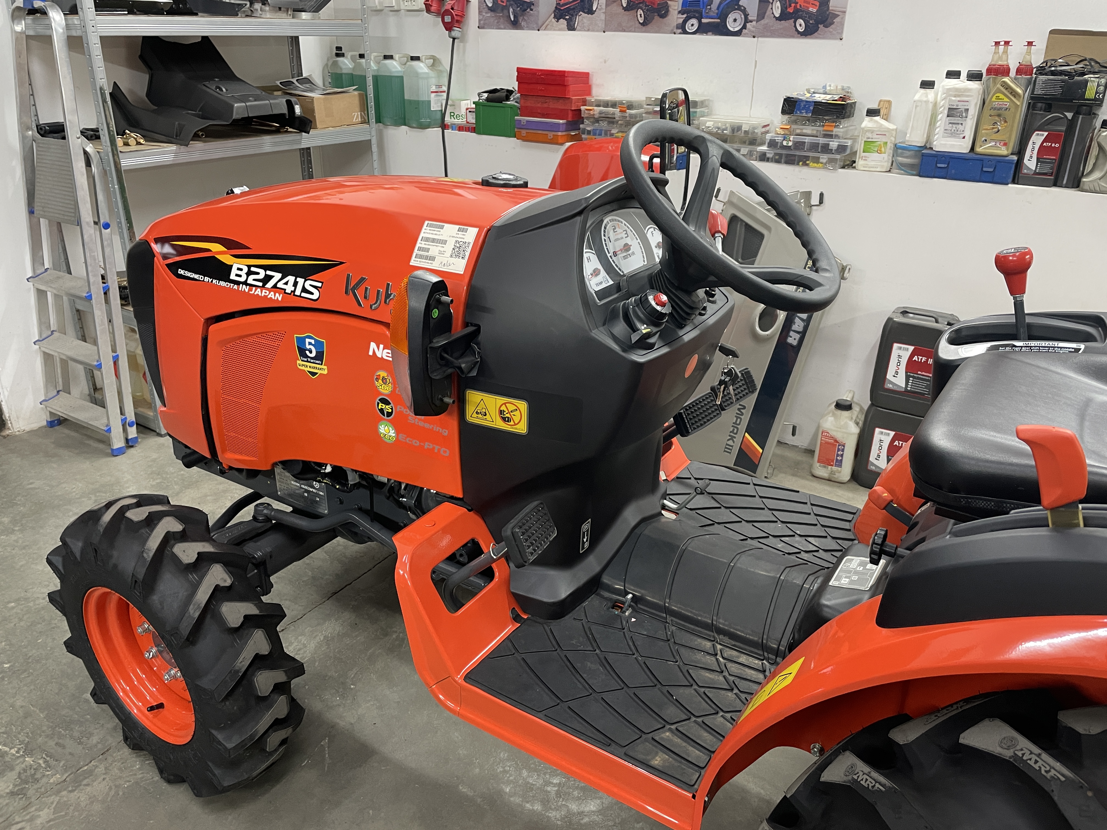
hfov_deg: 67.3
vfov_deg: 53.1
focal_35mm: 26
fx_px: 831
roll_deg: -0.7
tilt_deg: -24.0
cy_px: 415
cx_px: 554
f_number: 1.6
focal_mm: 4.2
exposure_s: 1/50
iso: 200
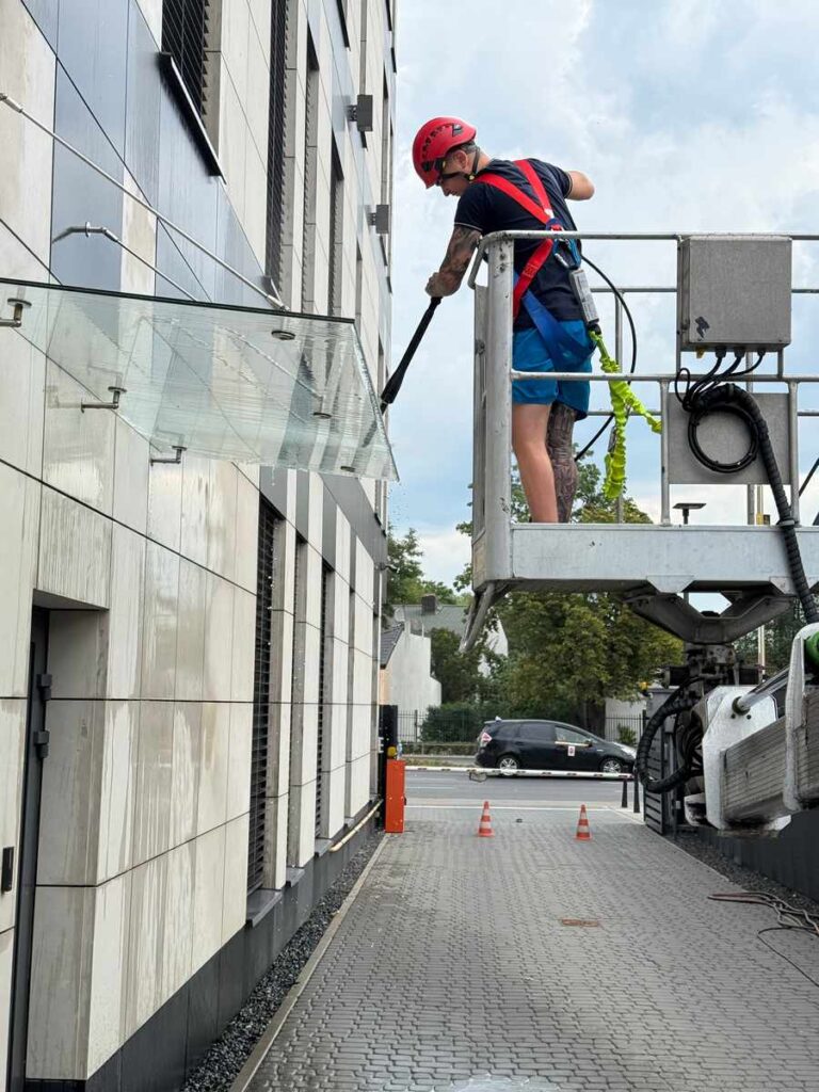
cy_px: 546
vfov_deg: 39.7
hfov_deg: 30.3
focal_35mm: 48
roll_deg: -2.0
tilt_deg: +6.9
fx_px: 1514
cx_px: 410
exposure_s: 1/2033
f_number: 1.78
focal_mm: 6.76
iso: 80
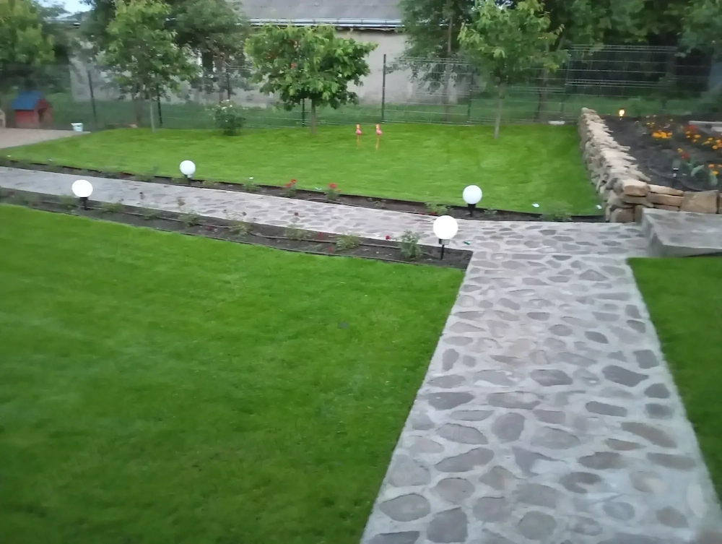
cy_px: 272
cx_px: 361
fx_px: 585
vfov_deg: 49.9
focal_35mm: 28
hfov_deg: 63.4
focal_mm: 4.27
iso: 7325
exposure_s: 1/16.7
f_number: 1.8
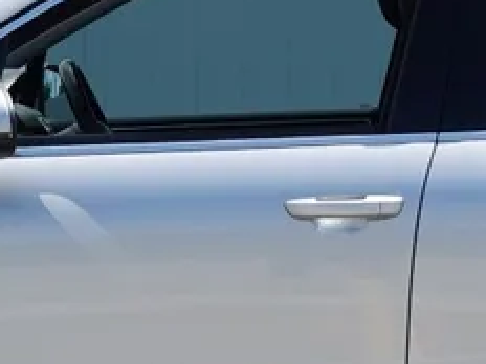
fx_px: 6220
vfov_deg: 3.4
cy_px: 209
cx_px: 309
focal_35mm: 443
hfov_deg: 4.5
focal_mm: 32.39
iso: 100
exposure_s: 1/800
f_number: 4
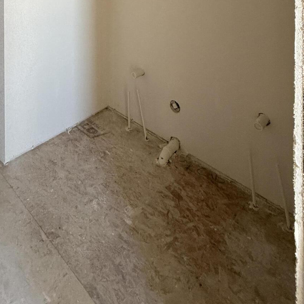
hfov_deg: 53.5
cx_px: 83
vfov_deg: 40.8
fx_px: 288
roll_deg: -0.6
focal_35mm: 29
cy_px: -52
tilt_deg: +0.7
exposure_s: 1/76
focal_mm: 2.22
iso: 400
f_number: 2.2
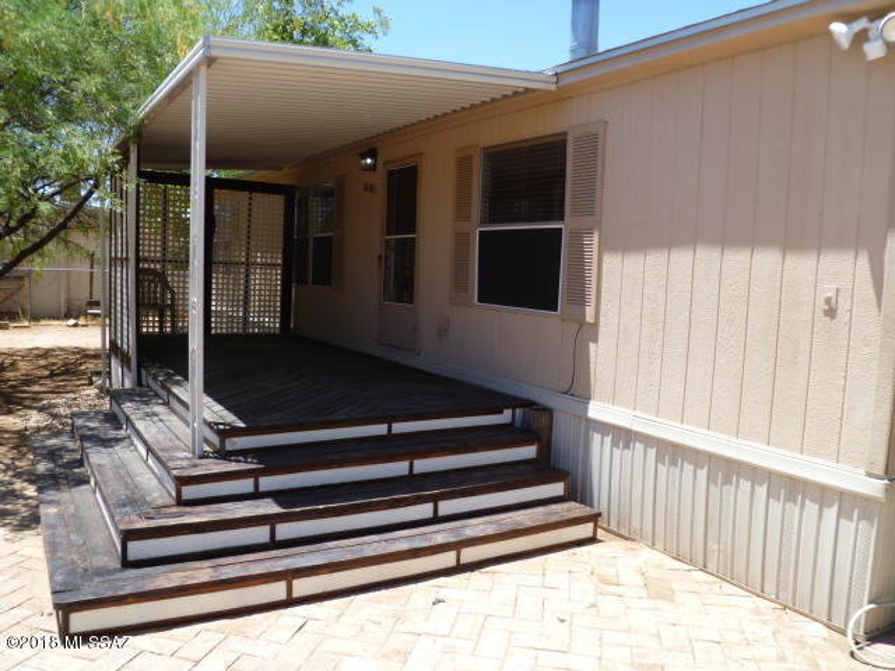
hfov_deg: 63.4
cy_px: 336
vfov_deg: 49.7
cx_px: 448
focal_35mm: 28
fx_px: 724
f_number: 3.3
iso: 80
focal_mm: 5
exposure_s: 1/400
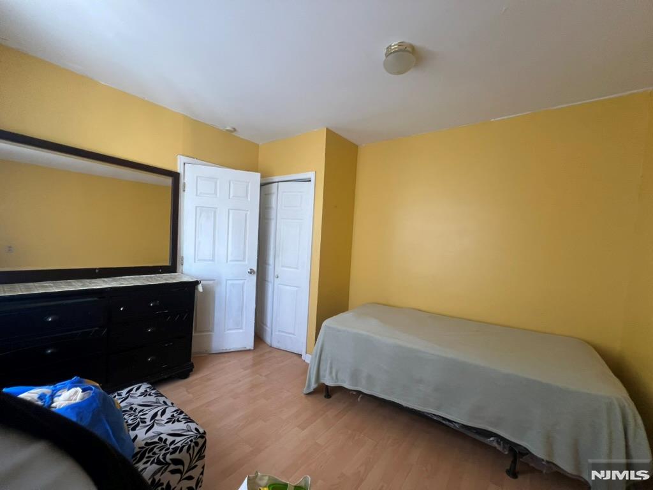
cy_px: 245
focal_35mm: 13
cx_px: 326
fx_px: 245
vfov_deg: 89.9
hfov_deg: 106.2
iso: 160
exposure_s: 1/60
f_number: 1.8
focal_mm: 1.57
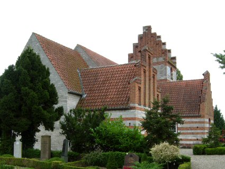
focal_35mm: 36
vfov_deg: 39.7
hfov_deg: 51.3
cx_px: 112
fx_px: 234
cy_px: 84
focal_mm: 7.5
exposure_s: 1/181
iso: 50
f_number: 4.3
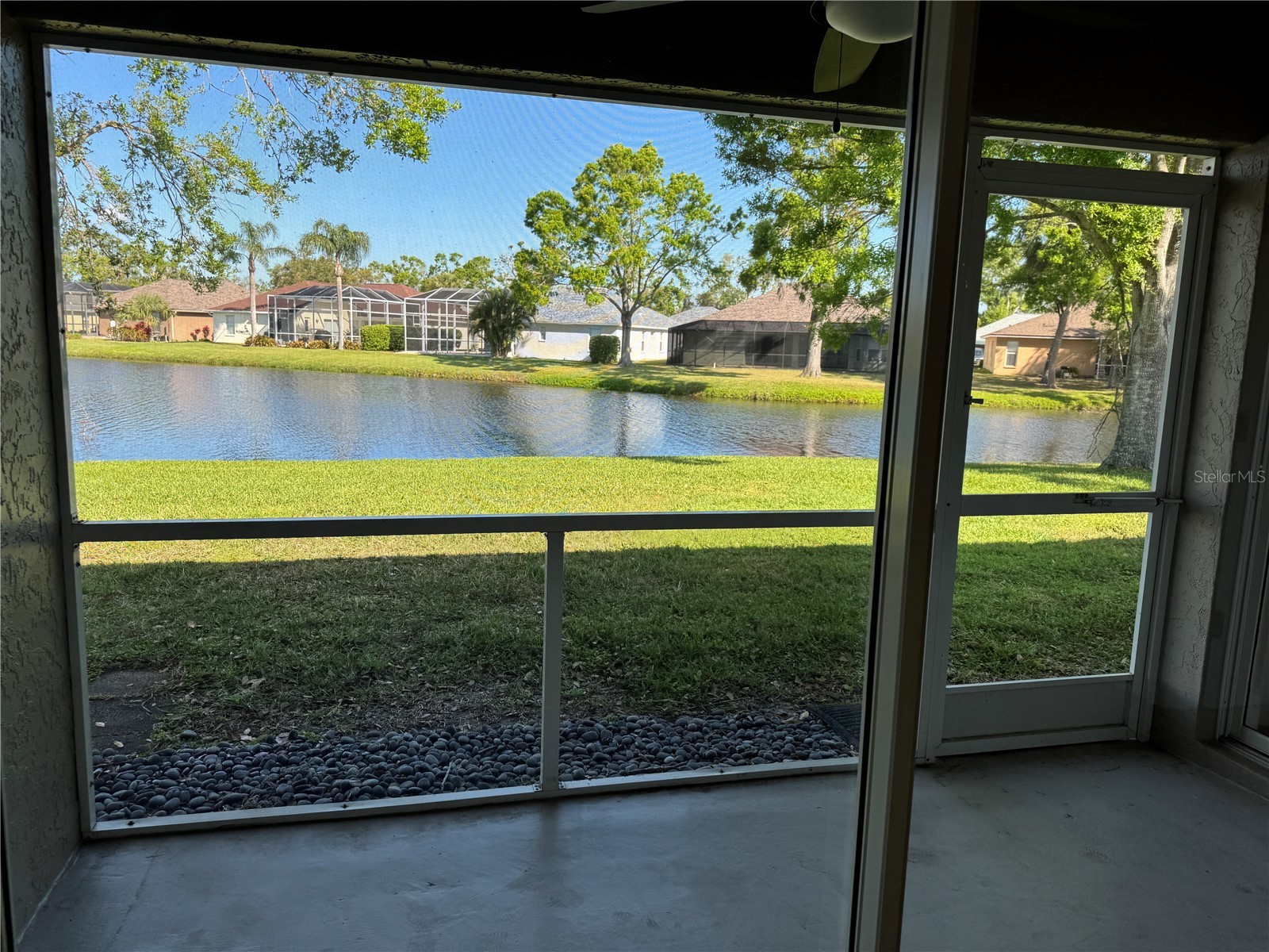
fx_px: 880
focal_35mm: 24
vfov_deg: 56.8
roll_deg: -1.7
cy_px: 476
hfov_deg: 71.6
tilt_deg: -10.0
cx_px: 634
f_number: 1.78
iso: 80
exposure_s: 1/980
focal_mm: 6.76
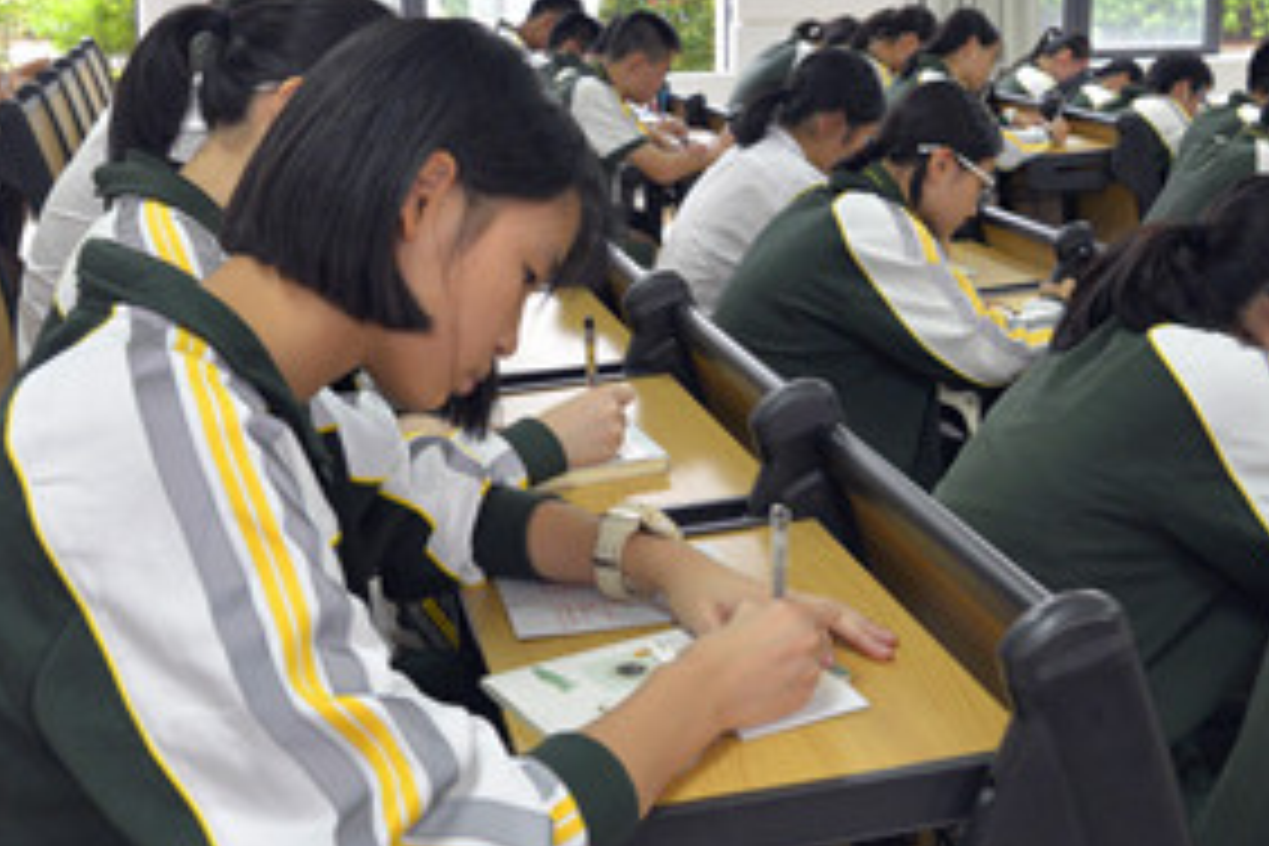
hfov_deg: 38.9
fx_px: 1798
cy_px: 387
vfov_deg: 26.5
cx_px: 652
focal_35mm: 51
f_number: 5.6
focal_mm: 24
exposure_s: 1/125
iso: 1600
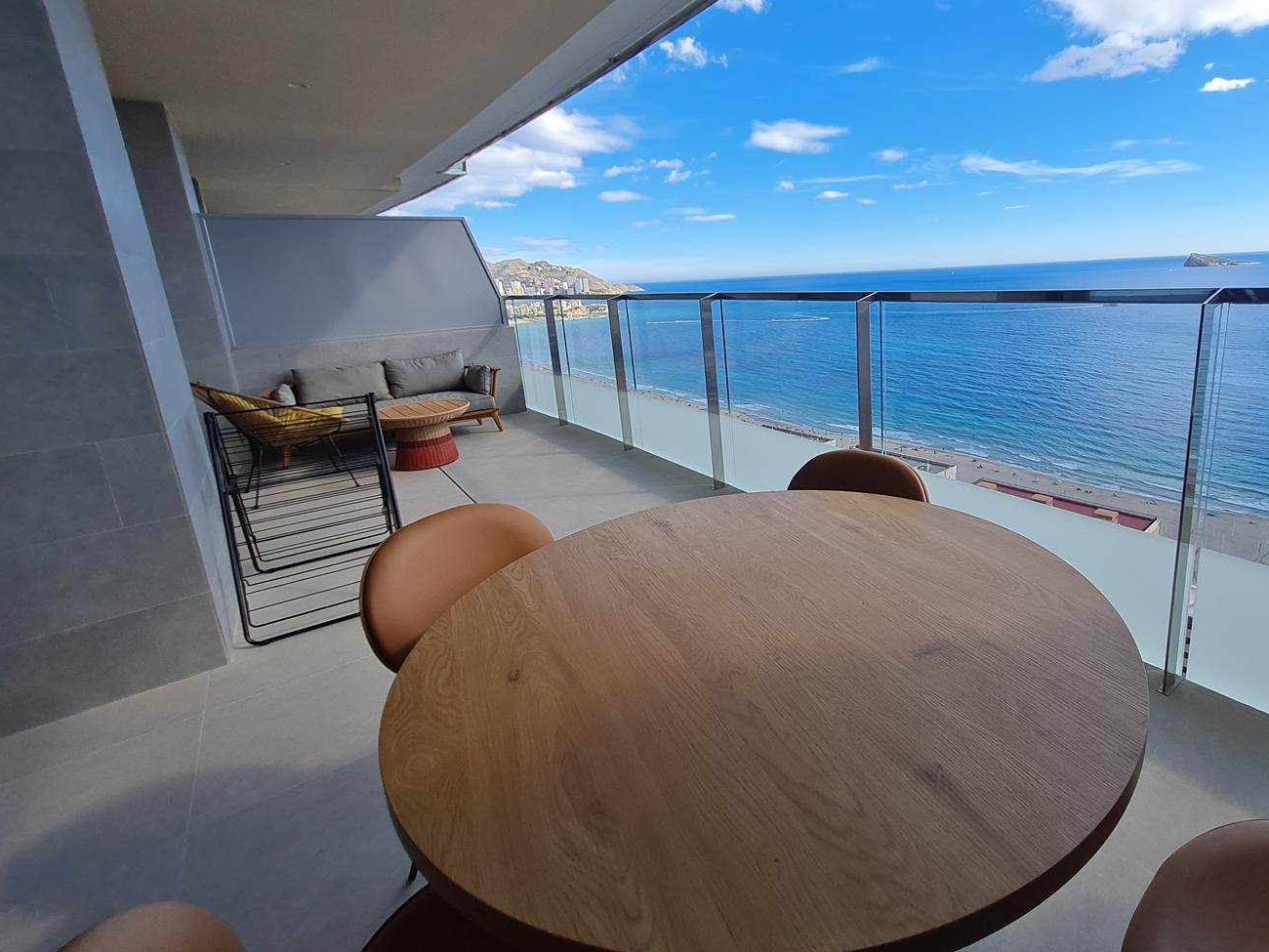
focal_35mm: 16
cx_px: 776
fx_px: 587
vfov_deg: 77.8
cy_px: 422
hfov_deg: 93.0
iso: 50
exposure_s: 1/1010
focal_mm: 1.74
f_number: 2.2
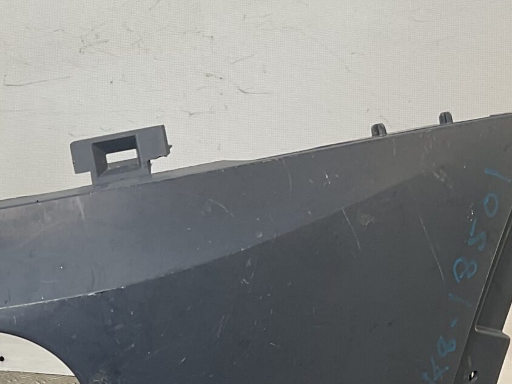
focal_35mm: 88
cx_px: -107
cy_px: 314
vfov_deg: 16.6
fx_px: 1302
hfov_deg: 20.7
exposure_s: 1/127
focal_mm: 3
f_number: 1.8
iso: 16
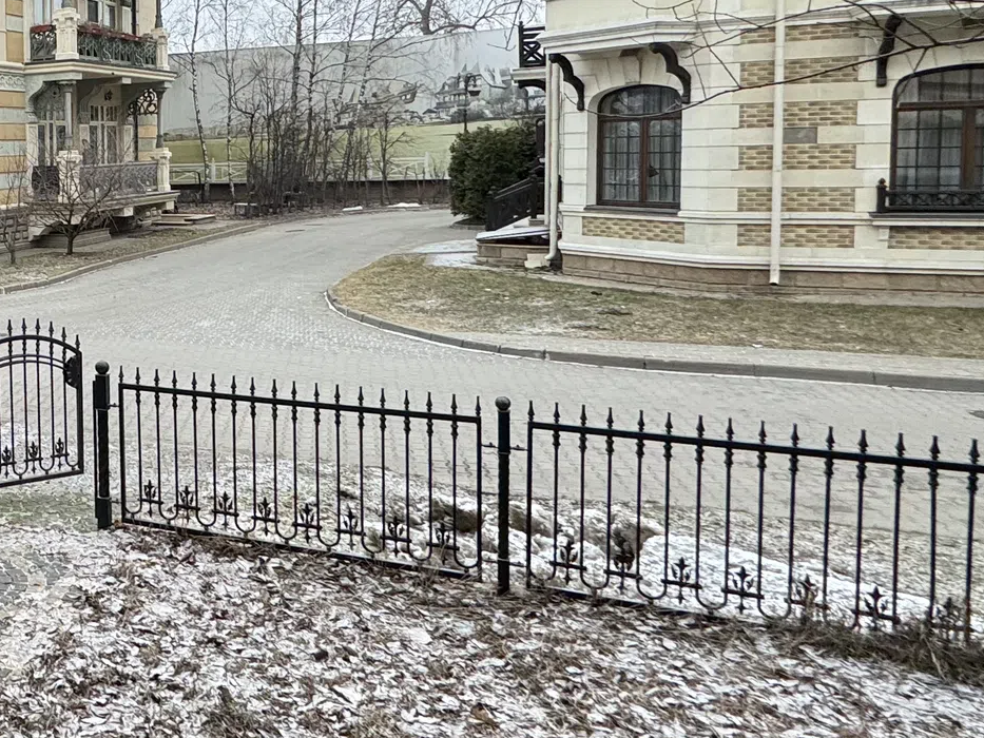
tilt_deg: -2.7
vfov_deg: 39.0
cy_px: 224
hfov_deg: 40.9
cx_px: -105
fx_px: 1023
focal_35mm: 36
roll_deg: -0.3
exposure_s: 1/99
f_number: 2.2
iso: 50
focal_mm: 2.22
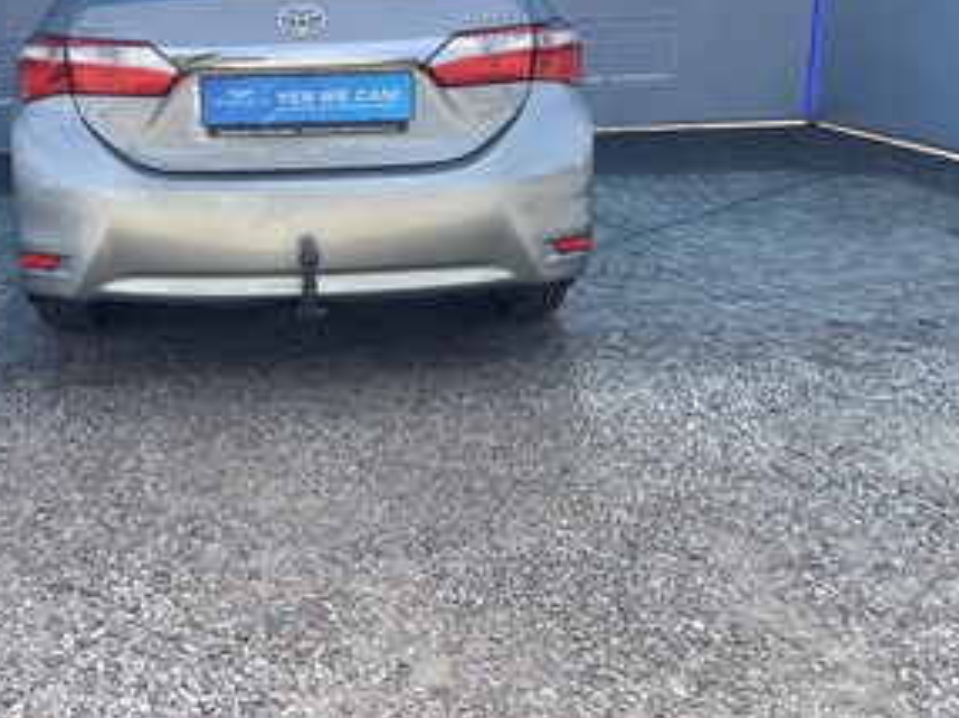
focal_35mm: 35
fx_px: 969
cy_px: 221
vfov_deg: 40.0
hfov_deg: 51.5
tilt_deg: -13.5
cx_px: 302
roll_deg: +1.8
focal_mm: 5.1
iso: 32
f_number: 1.6
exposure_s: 1/978
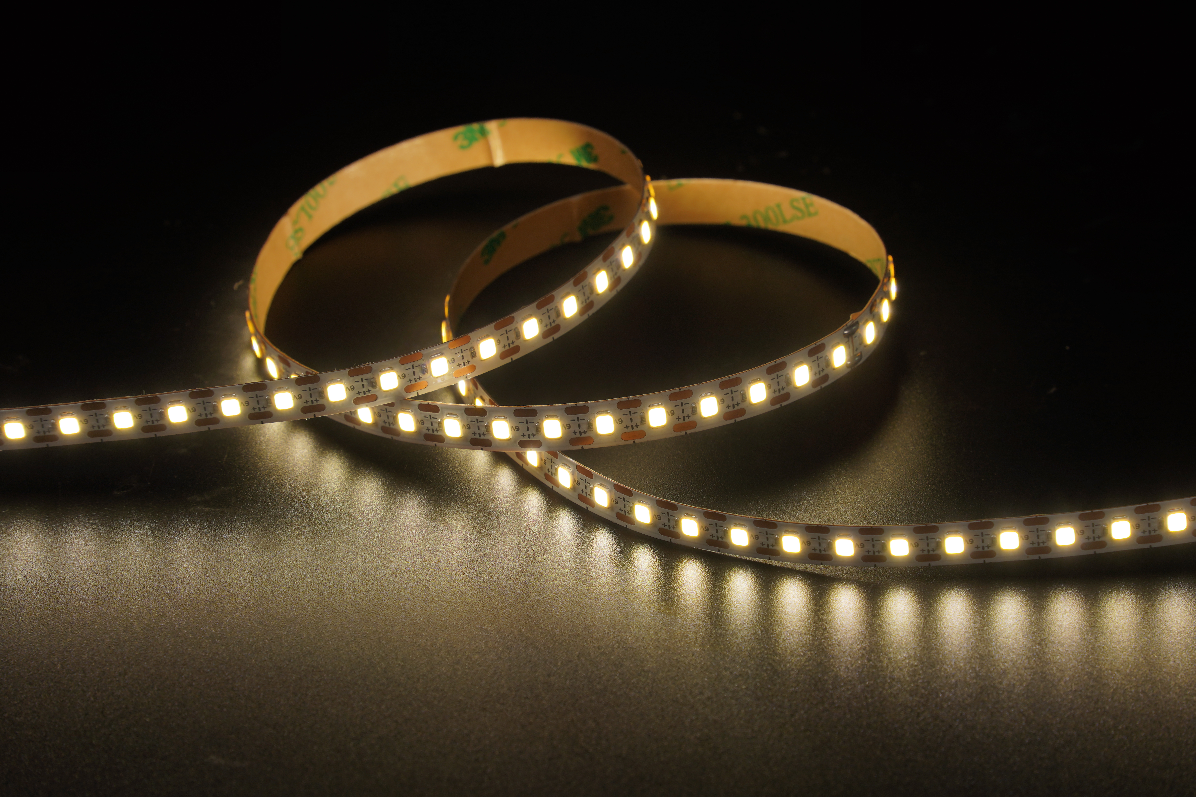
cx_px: 598
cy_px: 398
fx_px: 5315
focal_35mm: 160
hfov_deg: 12.8
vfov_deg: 8.6
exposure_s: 1/80
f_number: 14
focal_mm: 160
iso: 100
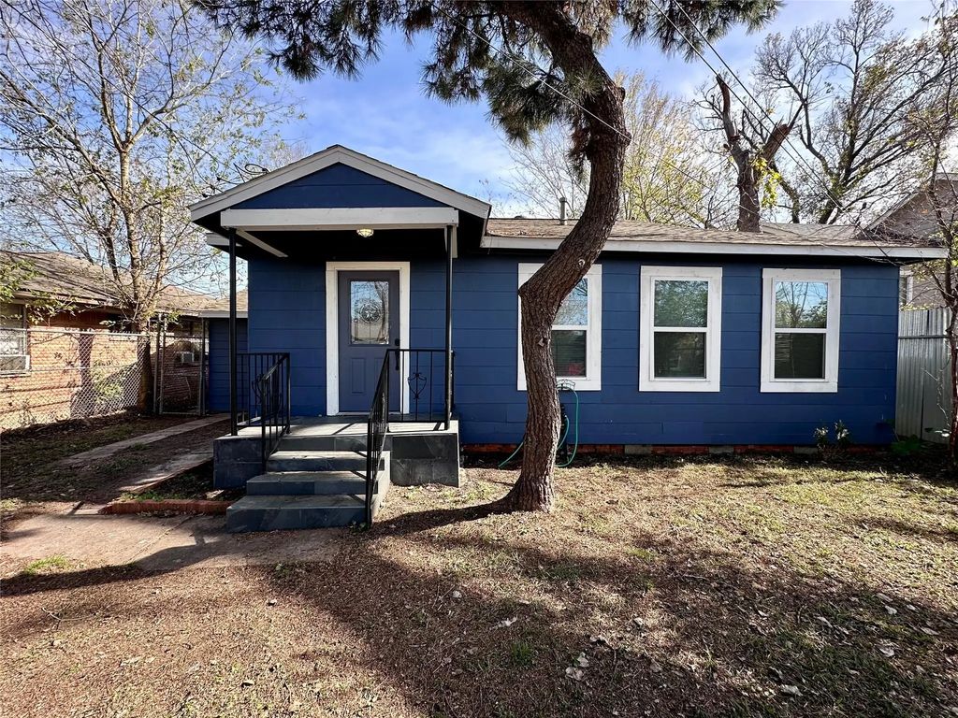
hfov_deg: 102.1
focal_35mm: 14
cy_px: 359
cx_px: 479
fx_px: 387
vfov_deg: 85.7
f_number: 2.2
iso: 40
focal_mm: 2.22
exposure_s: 1/267
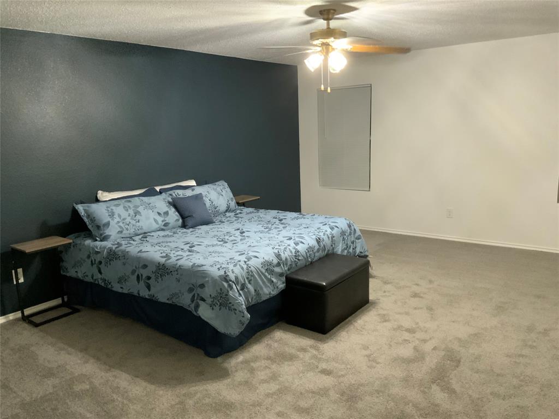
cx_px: 280
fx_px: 468
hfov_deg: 61.7
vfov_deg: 48.2
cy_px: 210
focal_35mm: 29
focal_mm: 3
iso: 320
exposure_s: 1/40
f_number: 1.8
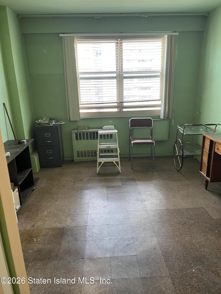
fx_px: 221
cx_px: 110
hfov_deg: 53.1
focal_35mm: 26
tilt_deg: -15.2
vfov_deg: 67.3
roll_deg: +1.9
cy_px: 147
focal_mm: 5.1
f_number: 1.6
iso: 100
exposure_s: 1/60
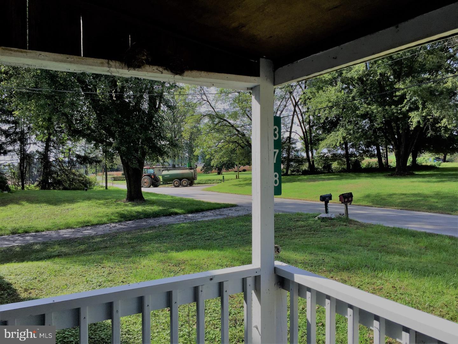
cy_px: 172
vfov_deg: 48.2
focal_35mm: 29
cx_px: 229
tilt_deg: +1.0
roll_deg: -1.0
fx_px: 384
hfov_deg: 61.7
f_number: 2.2
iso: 32
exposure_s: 1/824
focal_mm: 4.15
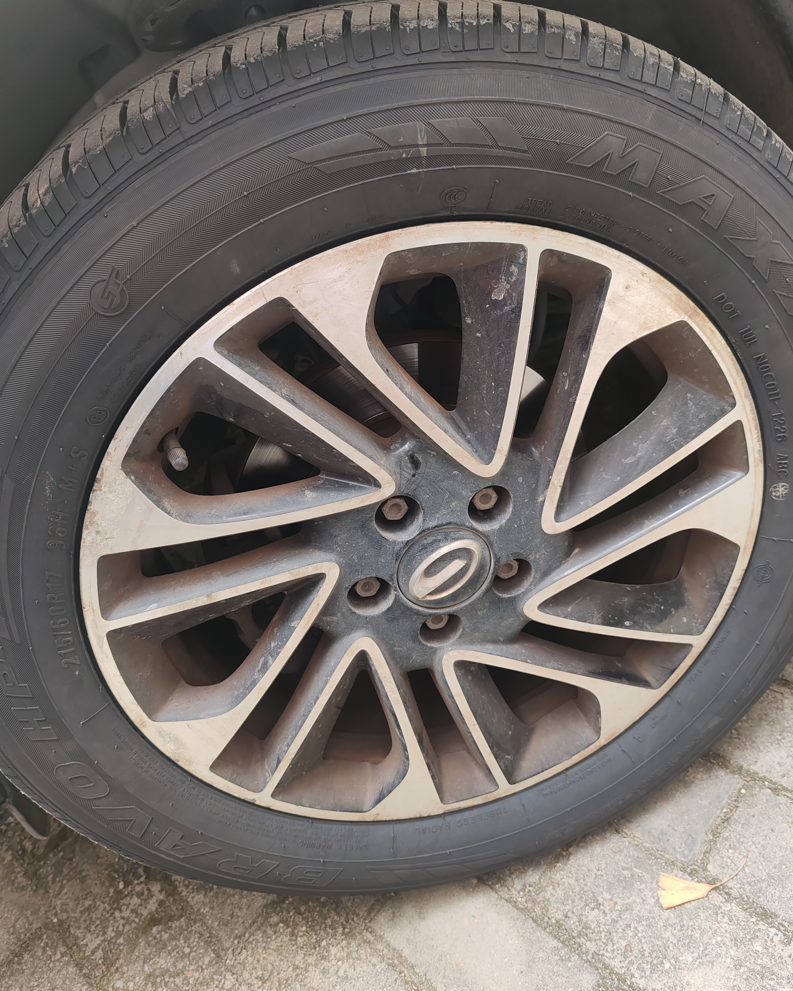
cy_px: 459
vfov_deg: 60.4
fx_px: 851
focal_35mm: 29
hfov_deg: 50.0
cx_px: 394
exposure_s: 1/100
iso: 320
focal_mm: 6.12
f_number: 1.9
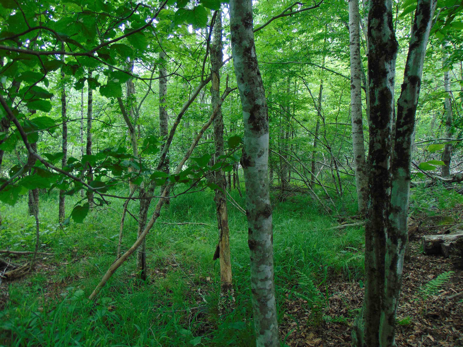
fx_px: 334
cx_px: 232
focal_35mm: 25
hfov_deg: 69.4
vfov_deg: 54.9
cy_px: 174
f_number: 3
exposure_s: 1/30
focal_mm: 4.5
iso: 80
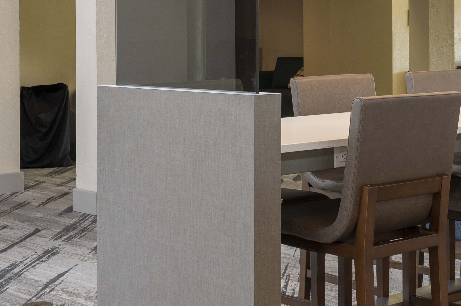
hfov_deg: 24.1
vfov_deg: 16.2
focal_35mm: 83
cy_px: 36
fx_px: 1062
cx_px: 373
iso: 400
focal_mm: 30
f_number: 7.1
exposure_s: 1/2
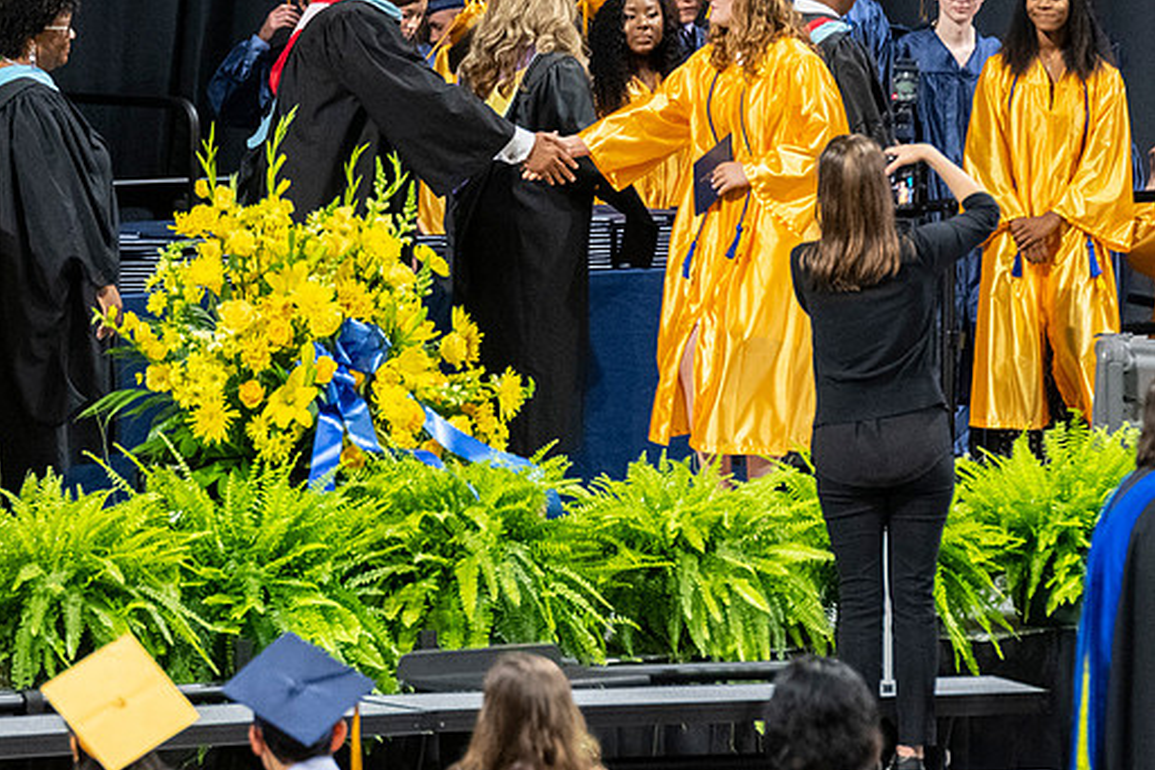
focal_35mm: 444
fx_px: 14244
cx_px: 380
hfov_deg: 4.6
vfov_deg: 3.1
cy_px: 240
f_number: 4
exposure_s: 1/200
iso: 2000
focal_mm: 190
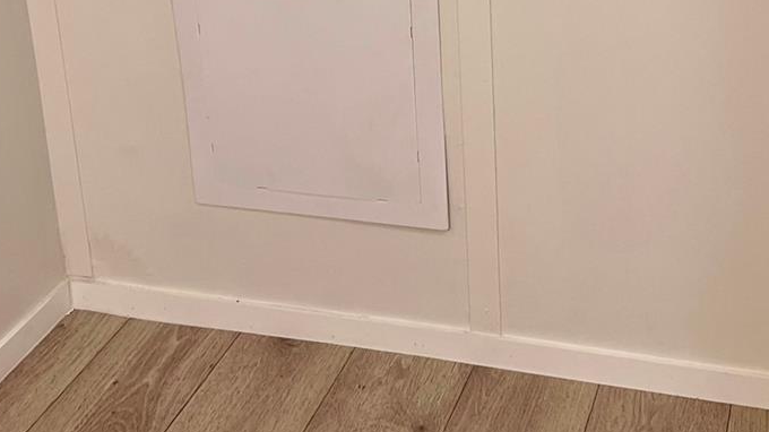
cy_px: -86
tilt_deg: -17.6
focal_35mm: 64
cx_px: 508
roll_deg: +1.5
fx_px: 1305
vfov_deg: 17.9
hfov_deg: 32.6
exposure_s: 1/120
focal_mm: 5.7
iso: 80
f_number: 1.5
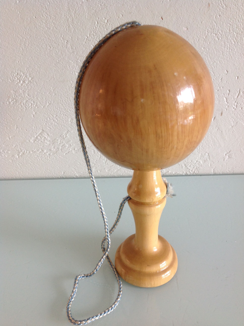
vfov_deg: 52.7
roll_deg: +2.7
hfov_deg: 40.6
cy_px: 163
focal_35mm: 35
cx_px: 122
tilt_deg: -26.6
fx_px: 330
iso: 64
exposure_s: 1/15
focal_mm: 4.28
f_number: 2.4
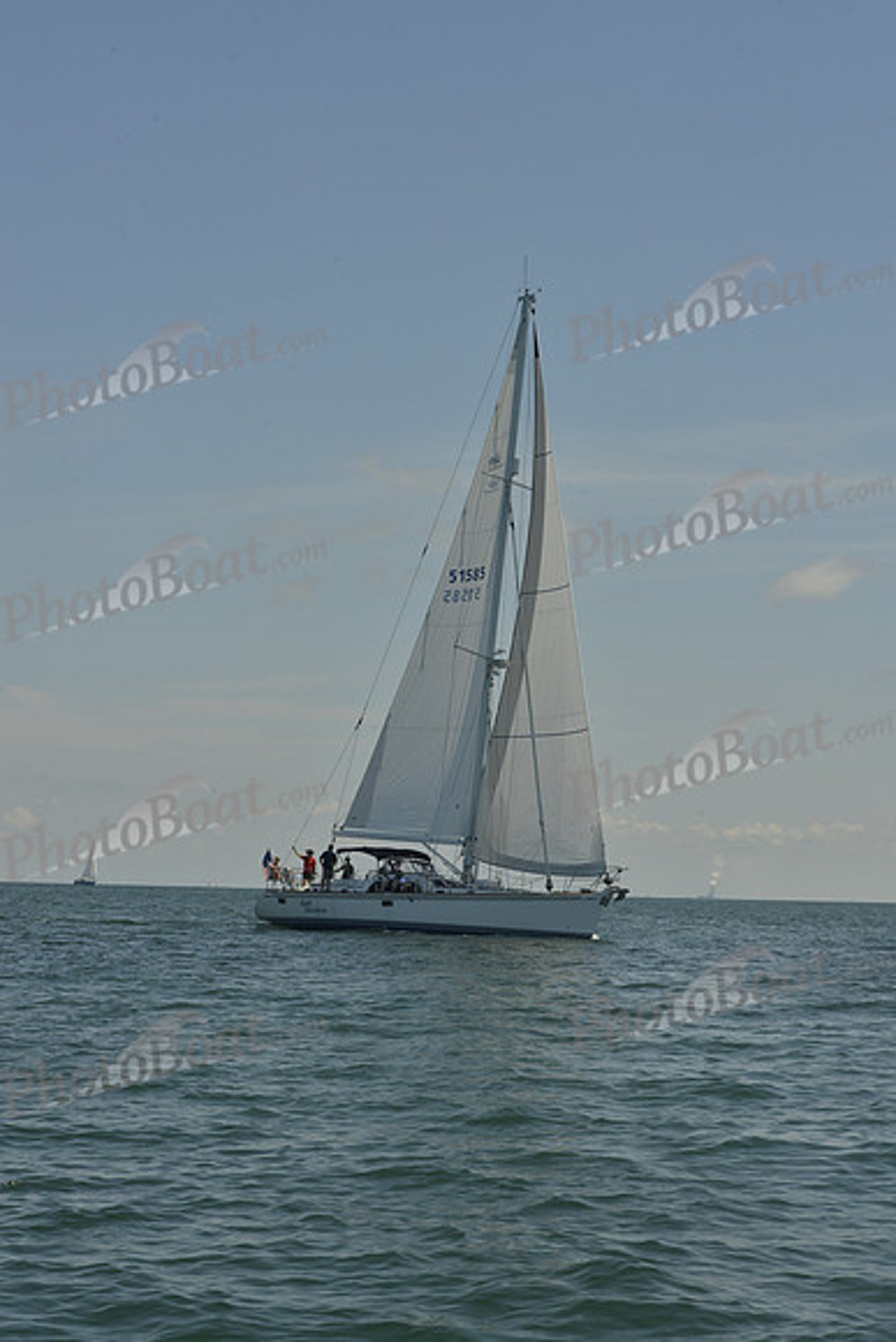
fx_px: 2612
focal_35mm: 70
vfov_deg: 28.8
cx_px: 448
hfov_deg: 19.5
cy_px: 671
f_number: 16
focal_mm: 70
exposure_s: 1/500
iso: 280
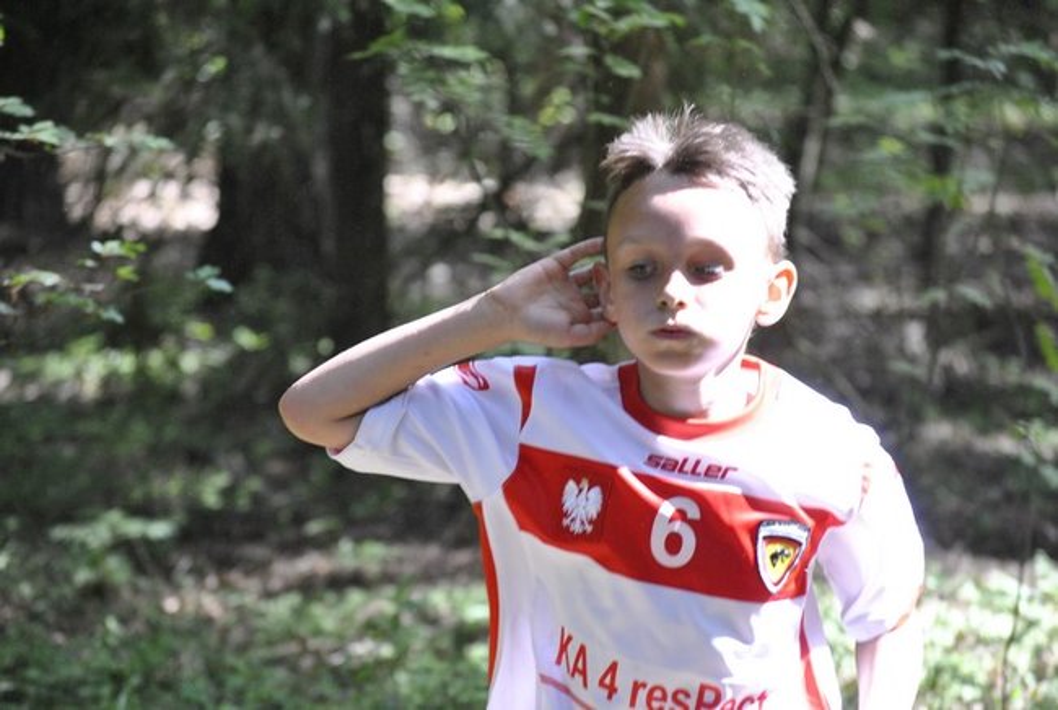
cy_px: 355
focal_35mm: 165
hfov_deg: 12.4
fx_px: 4858
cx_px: 529
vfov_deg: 8.4
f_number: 4.5
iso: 800
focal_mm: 110
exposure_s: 1/320
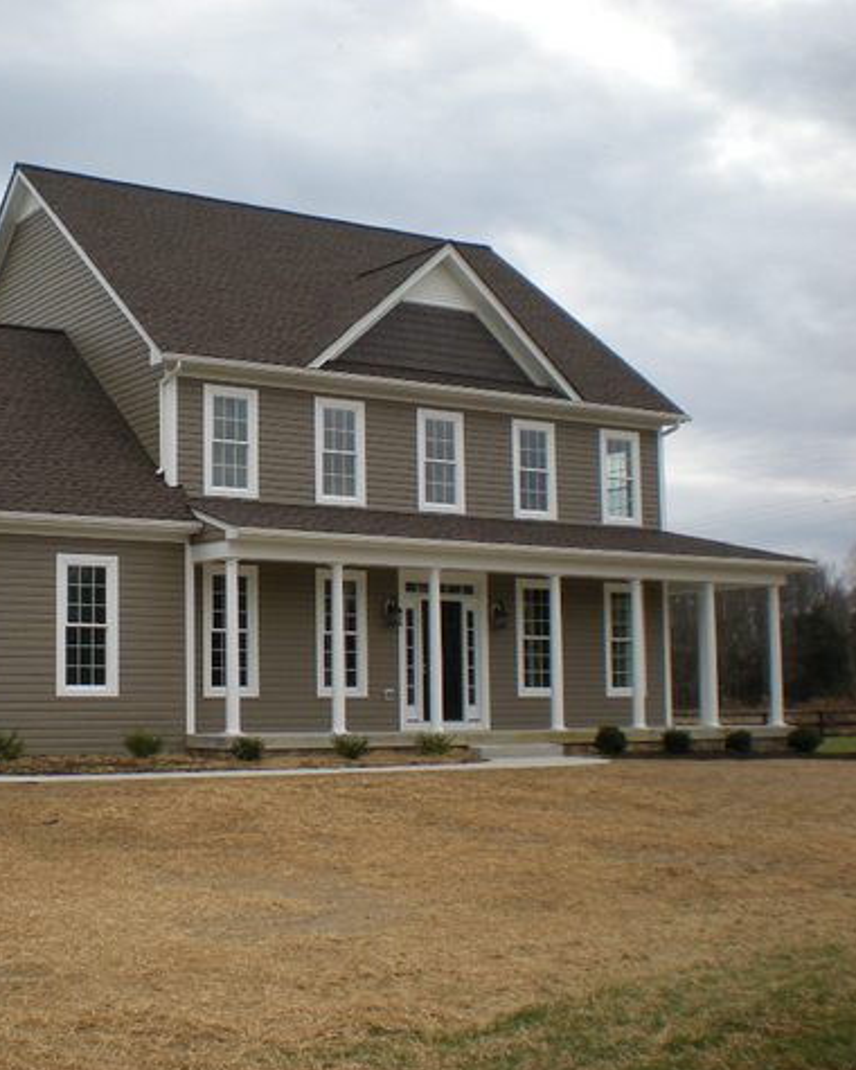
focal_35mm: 50
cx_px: 189
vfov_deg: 37.3
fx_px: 1583
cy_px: 538
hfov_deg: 29.7
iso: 64
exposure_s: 1/183
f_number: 4.6
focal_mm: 6.3
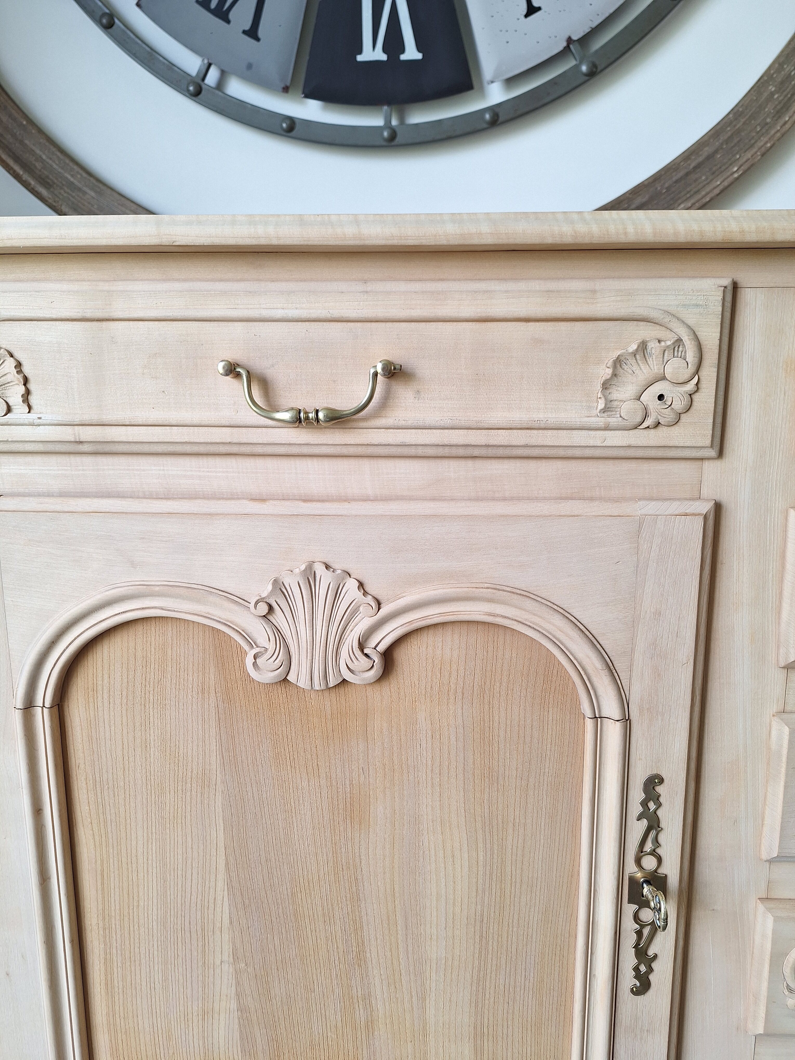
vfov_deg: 73.9
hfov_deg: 58.9
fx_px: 704
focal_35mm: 23
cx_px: 398
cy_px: 530
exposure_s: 1/50
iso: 64
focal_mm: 5.54
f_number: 1.8
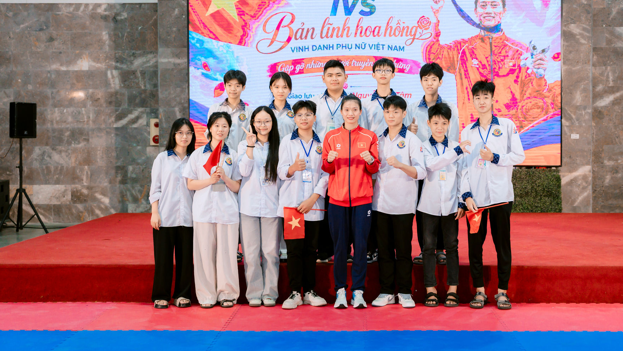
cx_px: 352
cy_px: 148
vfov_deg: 22.6
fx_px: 876
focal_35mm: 53
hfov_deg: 39.1
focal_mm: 43.3
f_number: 3.5
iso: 2000
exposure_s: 1/400
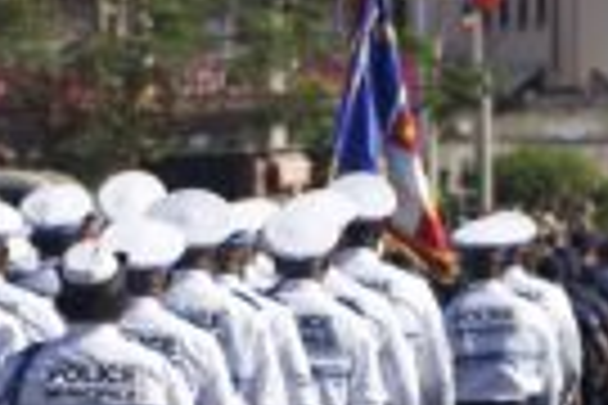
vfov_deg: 3.1
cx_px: -27
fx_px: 7498
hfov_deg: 4.6
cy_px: 416
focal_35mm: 444
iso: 200
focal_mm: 100
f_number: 5.6
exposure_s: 1/1250
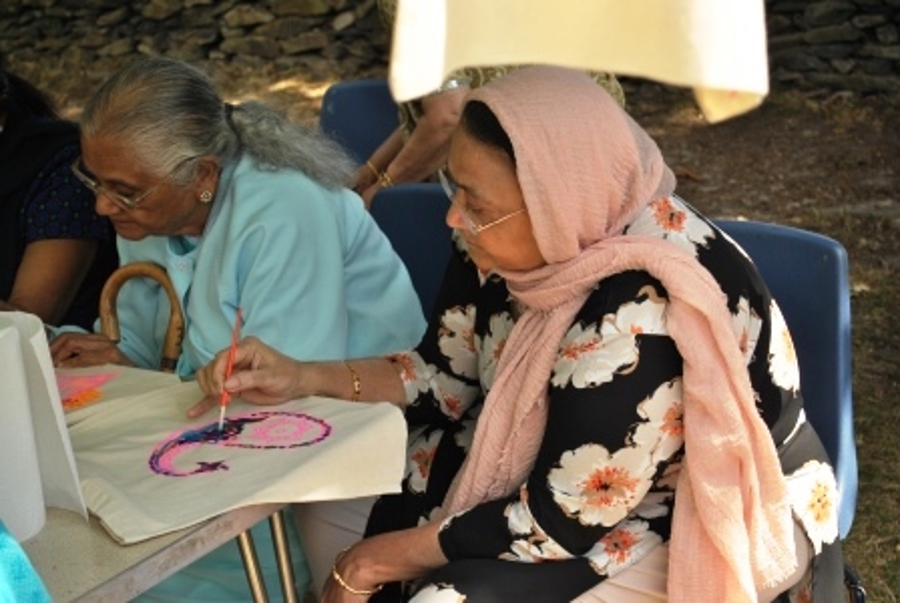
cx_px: 450
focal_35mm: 69
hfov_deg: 29.2
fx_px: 1727
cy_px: 302
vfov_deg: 19.8
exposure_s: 1/400
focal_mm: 46
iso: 200
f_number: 5.6
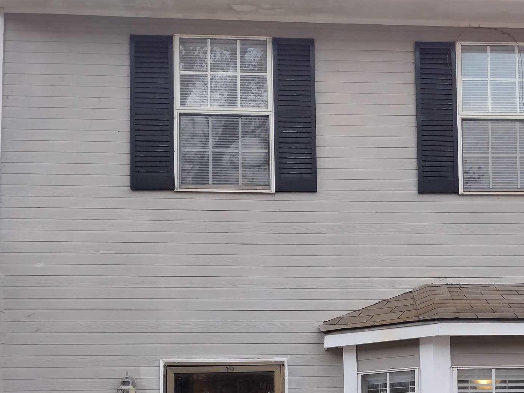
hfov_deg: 32.0
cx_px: 407
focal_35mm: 59
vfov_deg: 23.8
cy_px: 385
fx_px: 893
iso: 100
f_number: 1.7
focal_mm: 4.71
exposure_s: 1/835
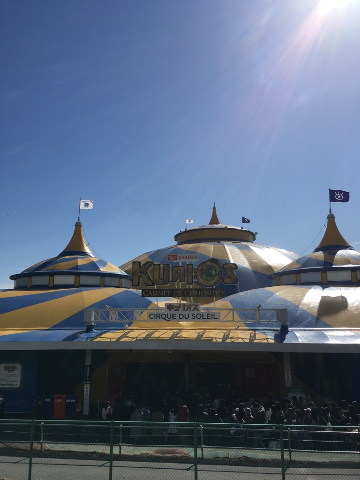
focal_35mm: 29
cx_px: 180
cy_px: 240
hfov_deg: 48.2
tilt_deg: +11.7
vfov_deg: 61.7
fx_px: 402
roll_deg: -0.4
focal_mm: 4.15
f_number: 2.2
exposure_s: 1/4525
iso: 25
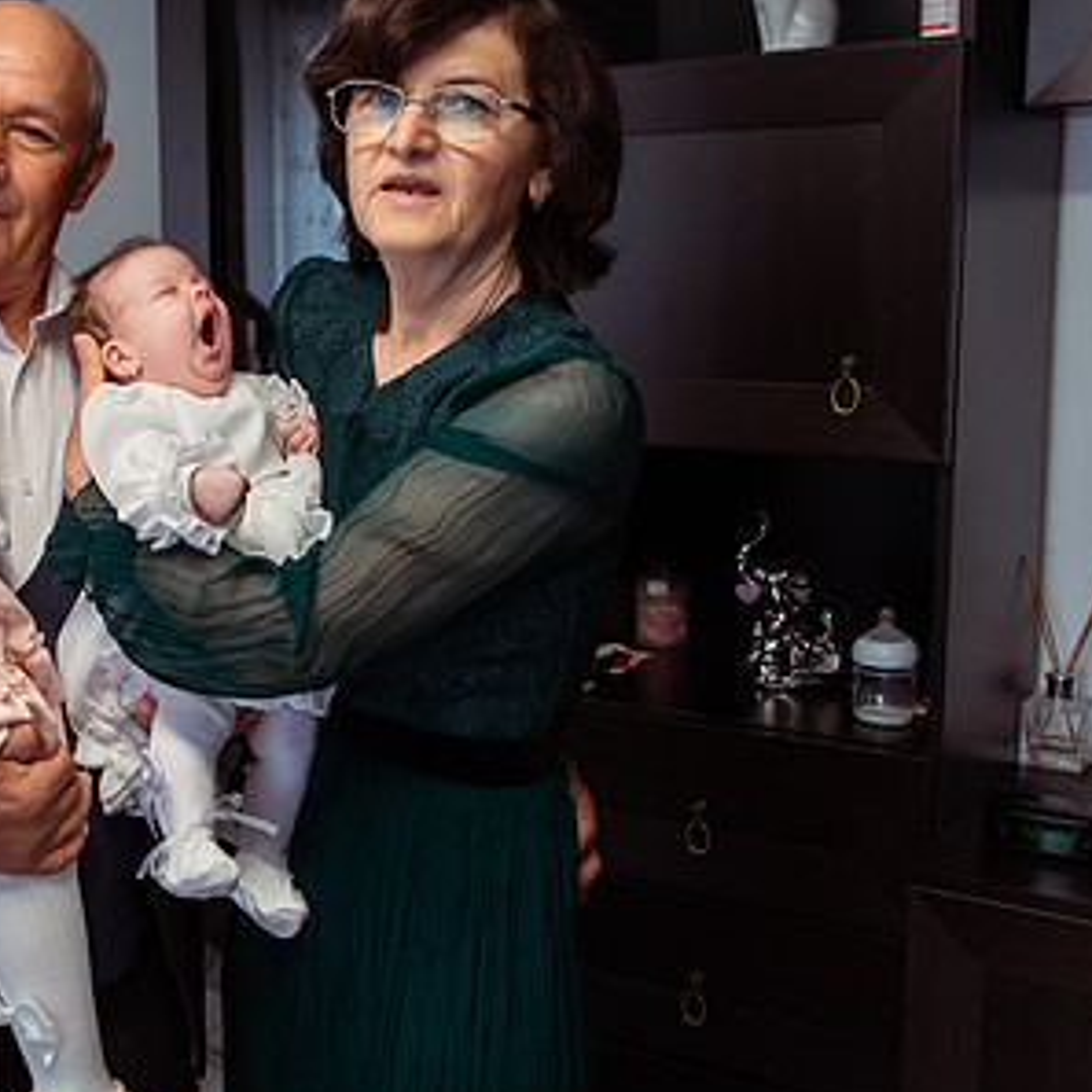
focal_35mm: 50
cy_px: 440
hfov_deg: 32.6
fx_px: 1785
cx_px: 149
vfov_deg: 33.9
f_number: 3.2
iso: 640
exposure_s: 1/125
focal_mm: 24
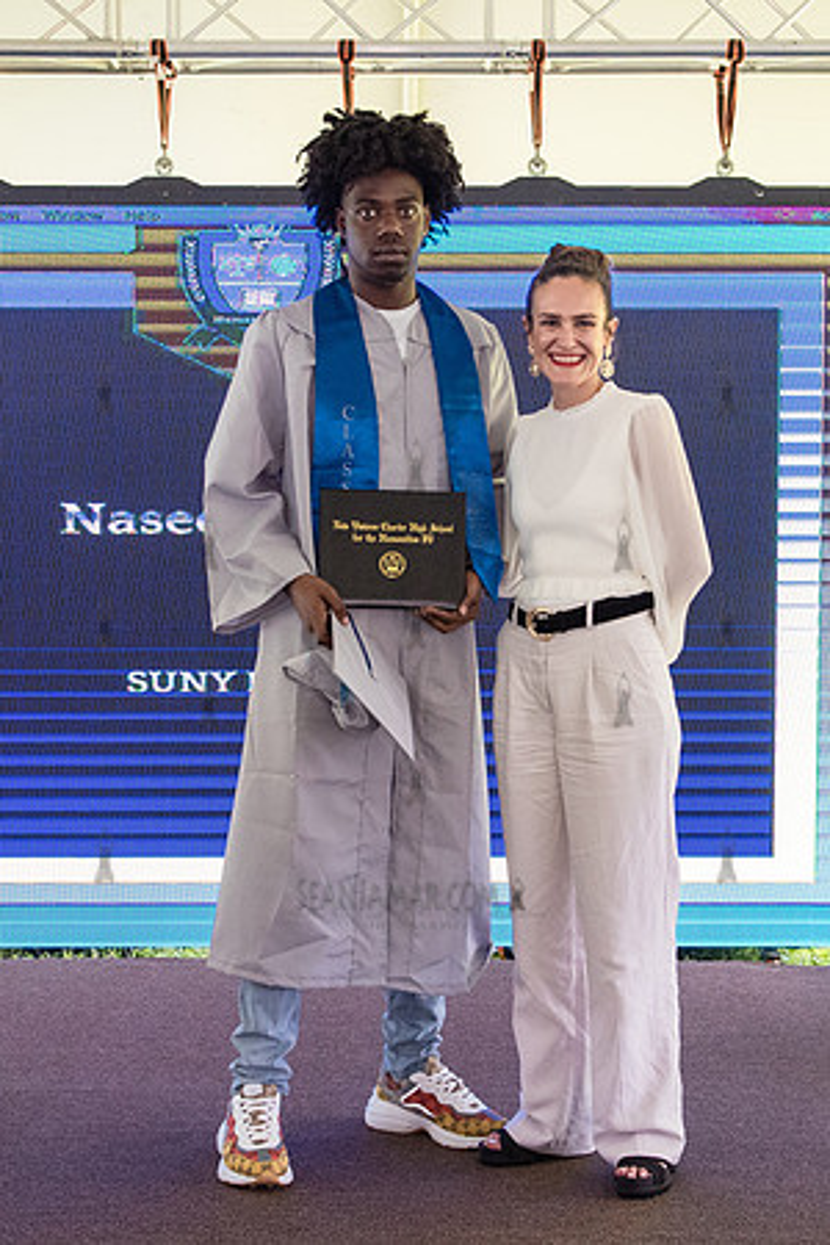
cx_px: 396
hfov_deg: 21.4
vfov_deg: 31.7
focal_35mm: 63
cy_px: 556
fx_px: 2194
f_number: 4
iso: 2500
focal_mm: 32
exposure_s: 1/800
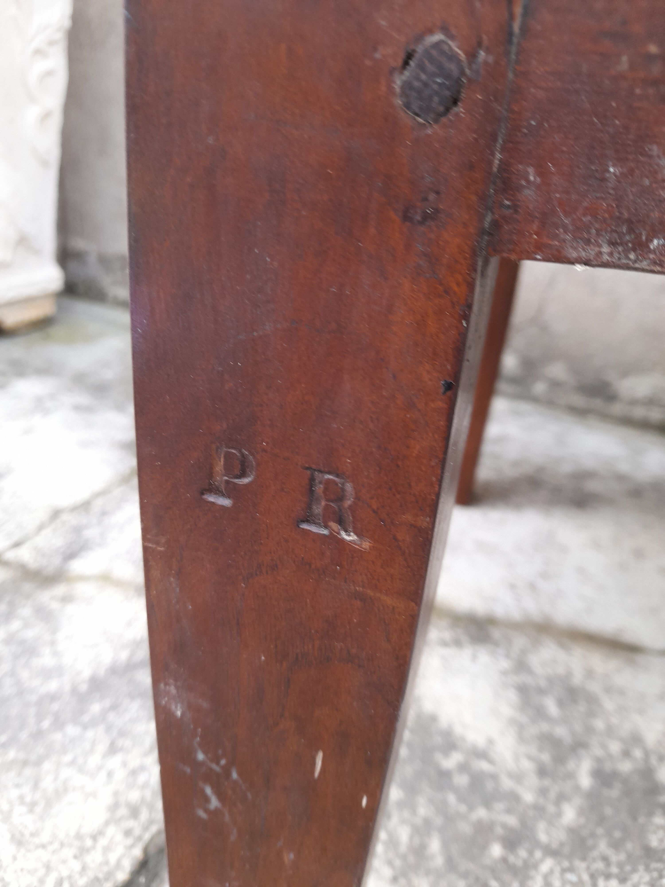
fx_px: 640
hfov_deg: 54.9
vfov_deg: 69.4
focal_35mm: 25
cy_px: 444
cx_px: 332
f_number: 2
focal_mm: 4.6
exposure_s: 1/50
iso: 160
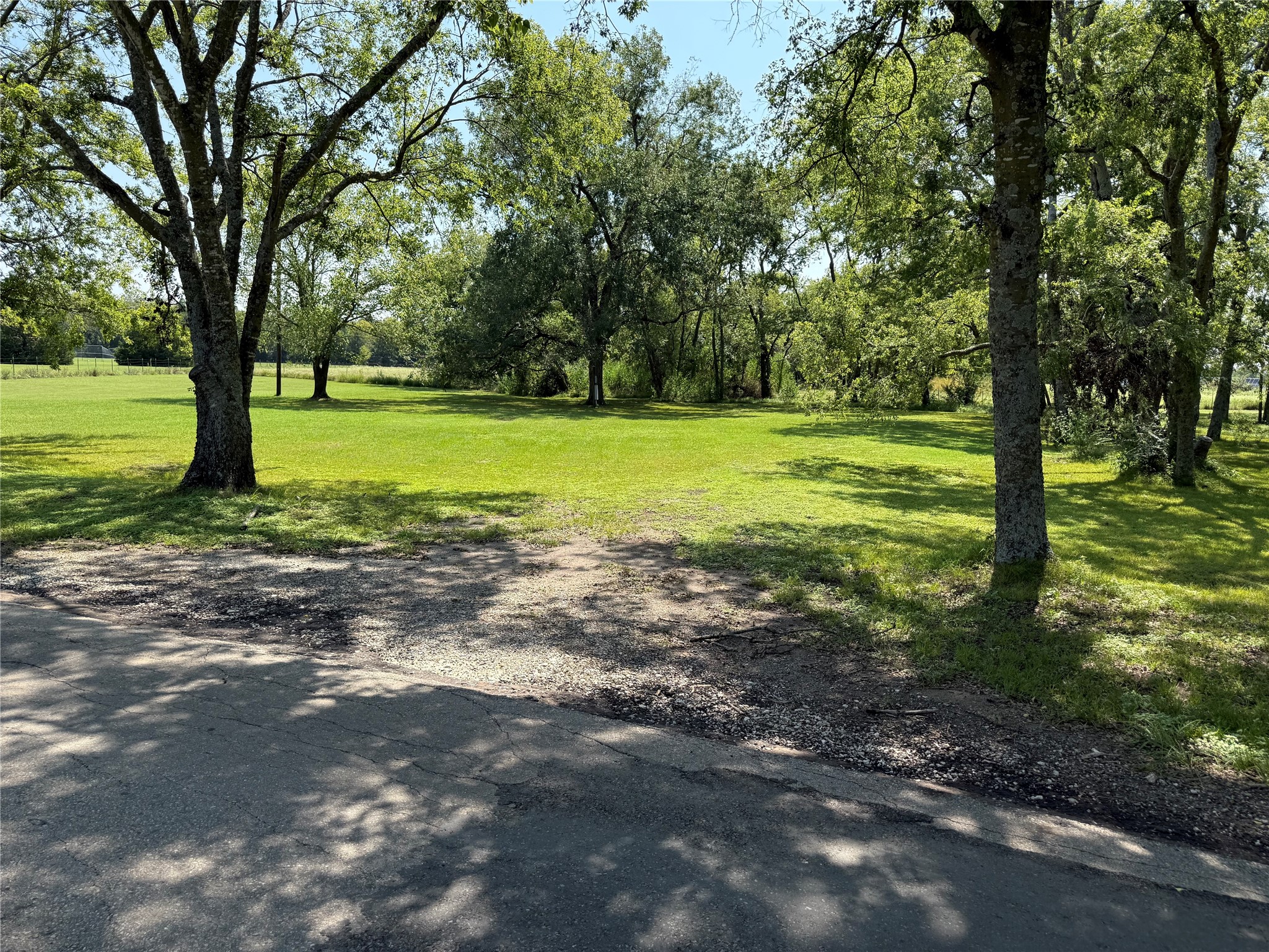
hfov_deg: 71.6
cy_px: 476
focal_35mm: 24
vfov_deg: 56.8
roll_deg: -1.1
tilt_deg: -6.7
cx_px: 634
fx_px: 880
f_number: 1.78
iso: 100
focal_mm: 6.76
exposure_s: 1/1949
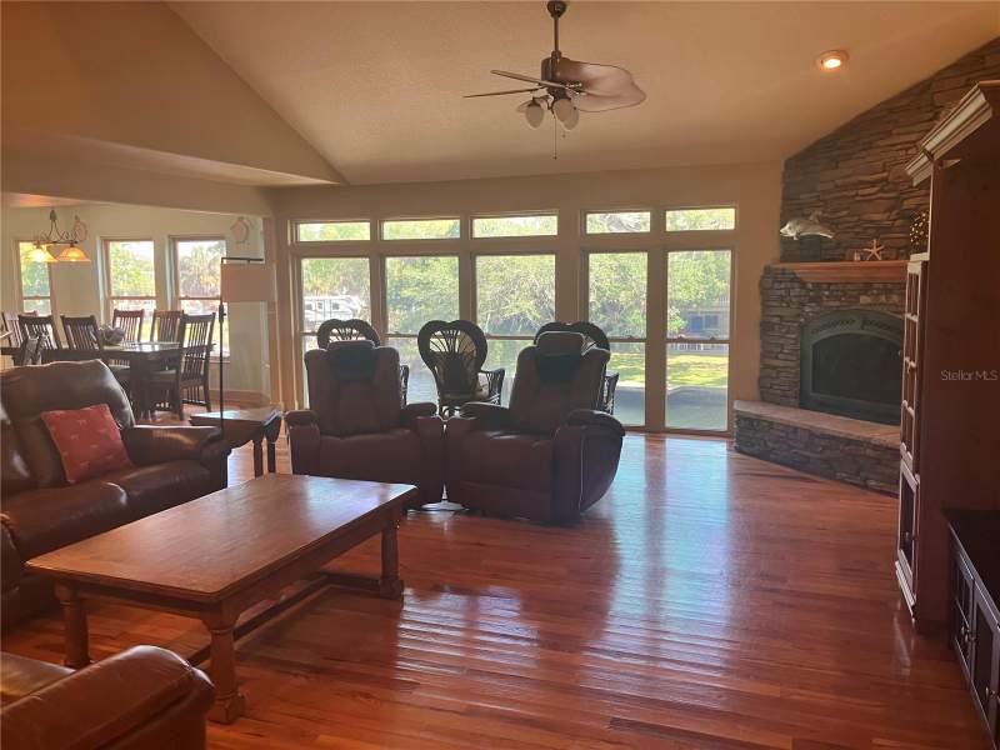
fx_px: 809
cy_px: 375
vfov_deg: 49.7
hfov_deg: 63.4
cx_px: 500
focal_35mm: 28
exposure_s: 1/60
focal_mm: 3.99
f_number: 1.8
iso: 80
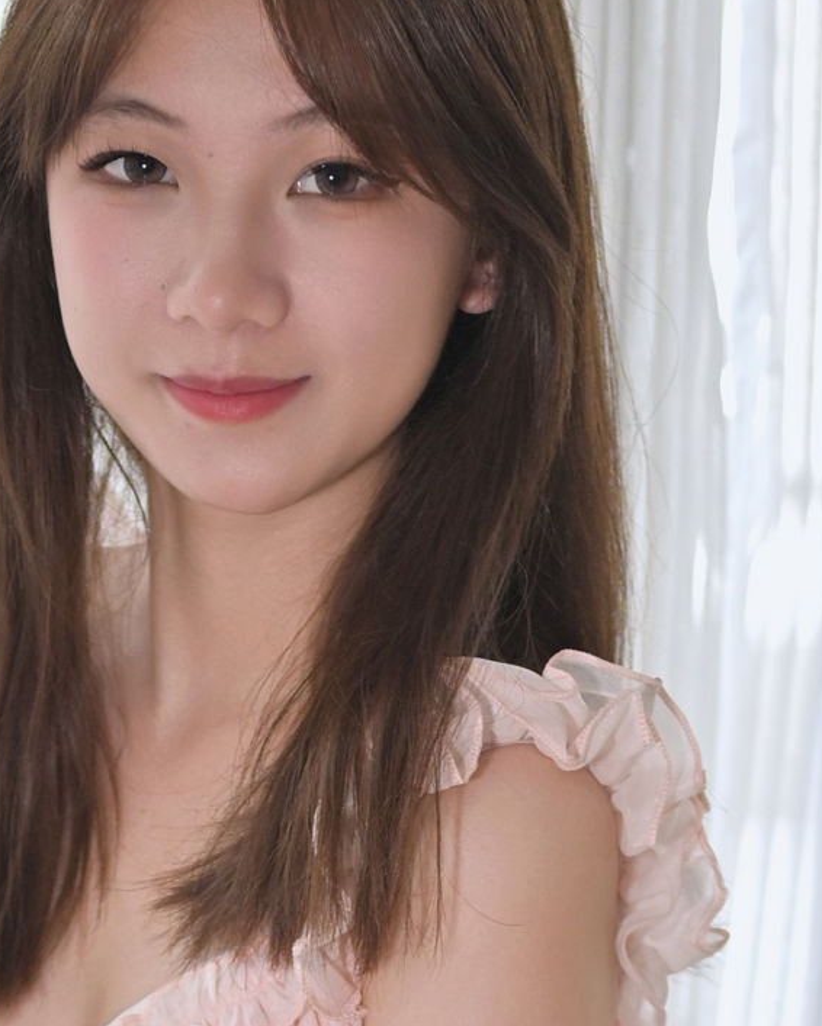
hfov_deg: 5.7
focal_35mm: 269
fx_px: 8177
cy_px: 1527
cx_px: 150
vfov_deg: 7.1
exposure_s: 1/100
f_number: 1.8
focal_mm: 50
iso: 450
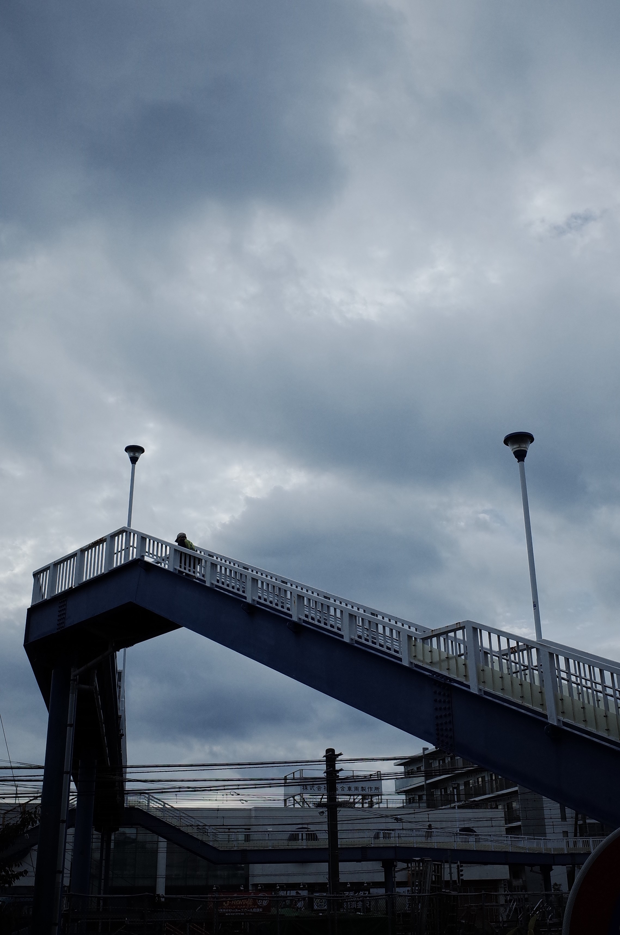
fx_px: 908
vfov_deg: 54.5
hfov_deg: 37.7
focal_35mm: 35
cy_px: 468
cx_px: 310
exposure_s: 1/1000
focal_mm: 18.3
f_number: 5.6
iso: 200
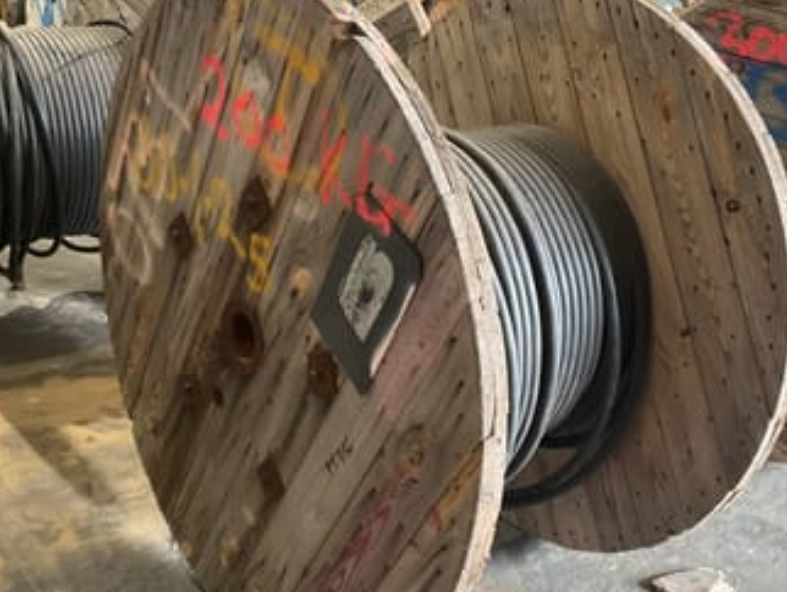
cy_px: 324
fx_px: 1024
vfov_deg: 32.2
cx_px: 425
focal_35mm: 45
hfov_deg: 42.0
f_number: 1.8
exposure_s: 1/50
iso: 160
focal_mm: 3
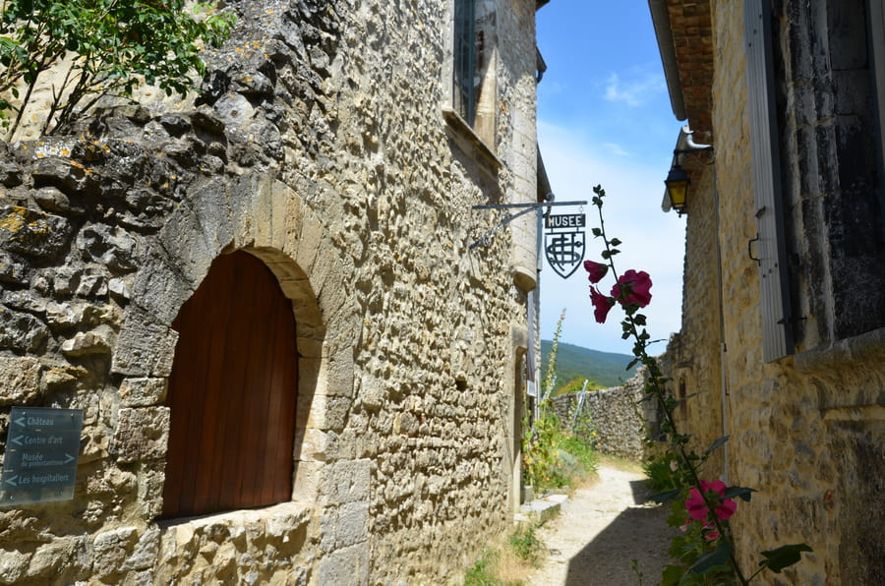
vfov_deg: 36.7
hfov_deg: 53.2
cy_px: 293
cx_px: 442
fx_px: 883
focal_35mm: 36
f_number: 8
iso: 110
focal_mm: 24
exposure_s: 1/250
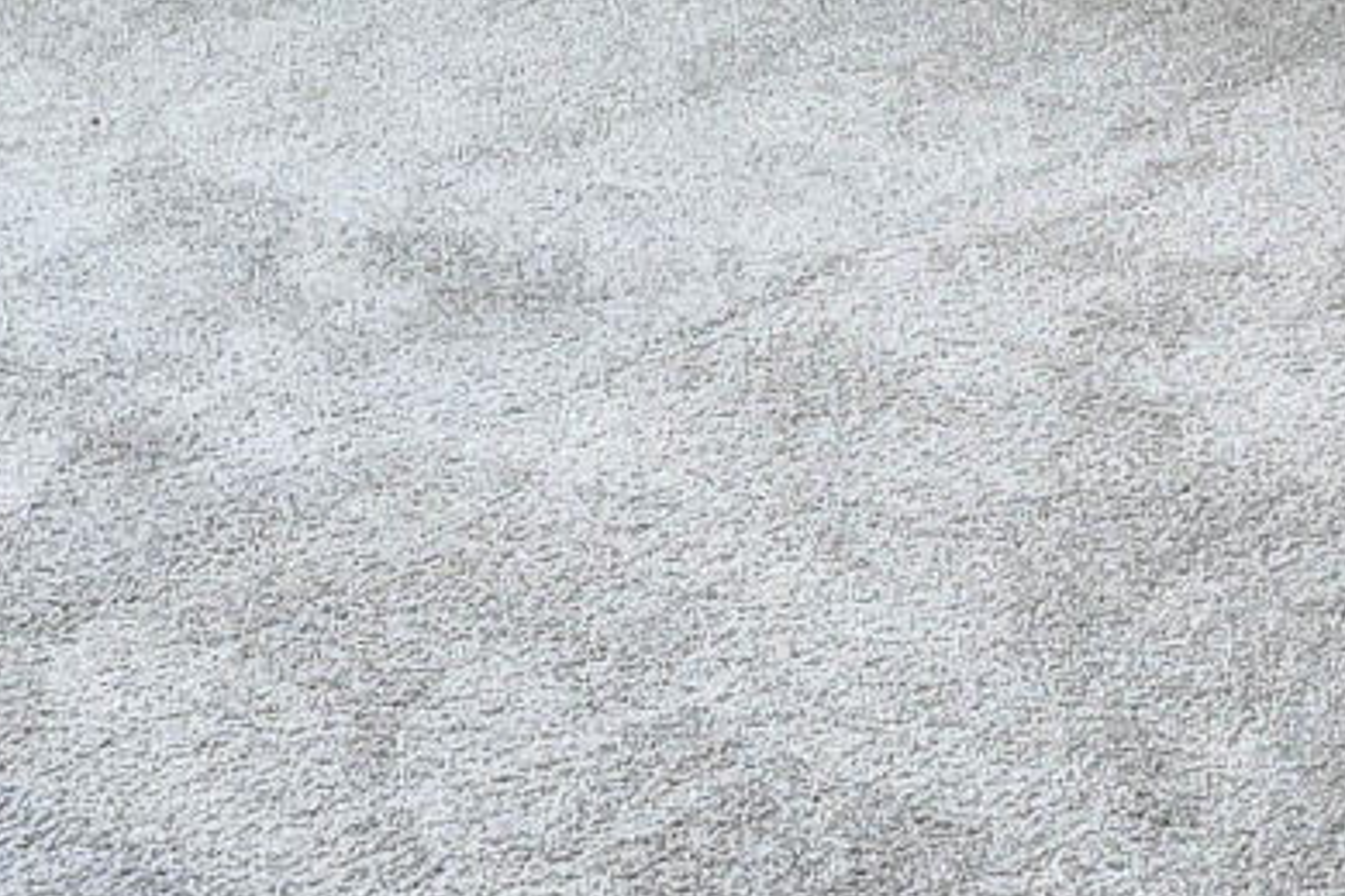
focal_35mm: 123
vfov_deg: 9.8
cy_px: -1272
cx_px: 648
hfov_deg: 16.7
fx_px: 4595
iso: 100
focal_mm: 16
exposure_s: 1/2.5
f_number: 8
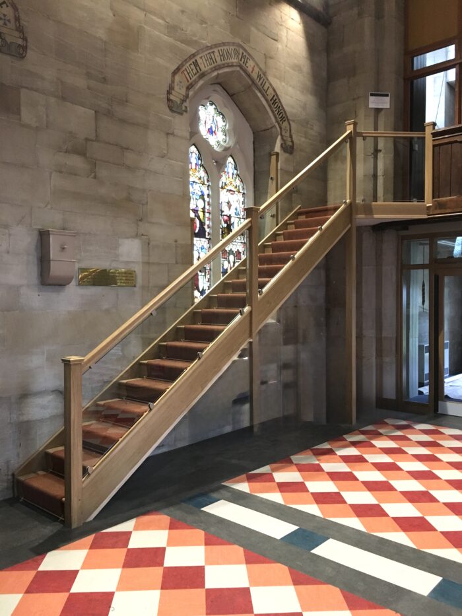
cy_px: 308
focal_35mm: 29
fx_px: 516
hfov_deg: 48.2
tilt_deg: -0.1
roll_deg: +0.4
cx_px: 231
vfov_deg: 61.7
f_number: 2.2
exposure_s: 1/20
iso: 200
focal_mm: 4.15
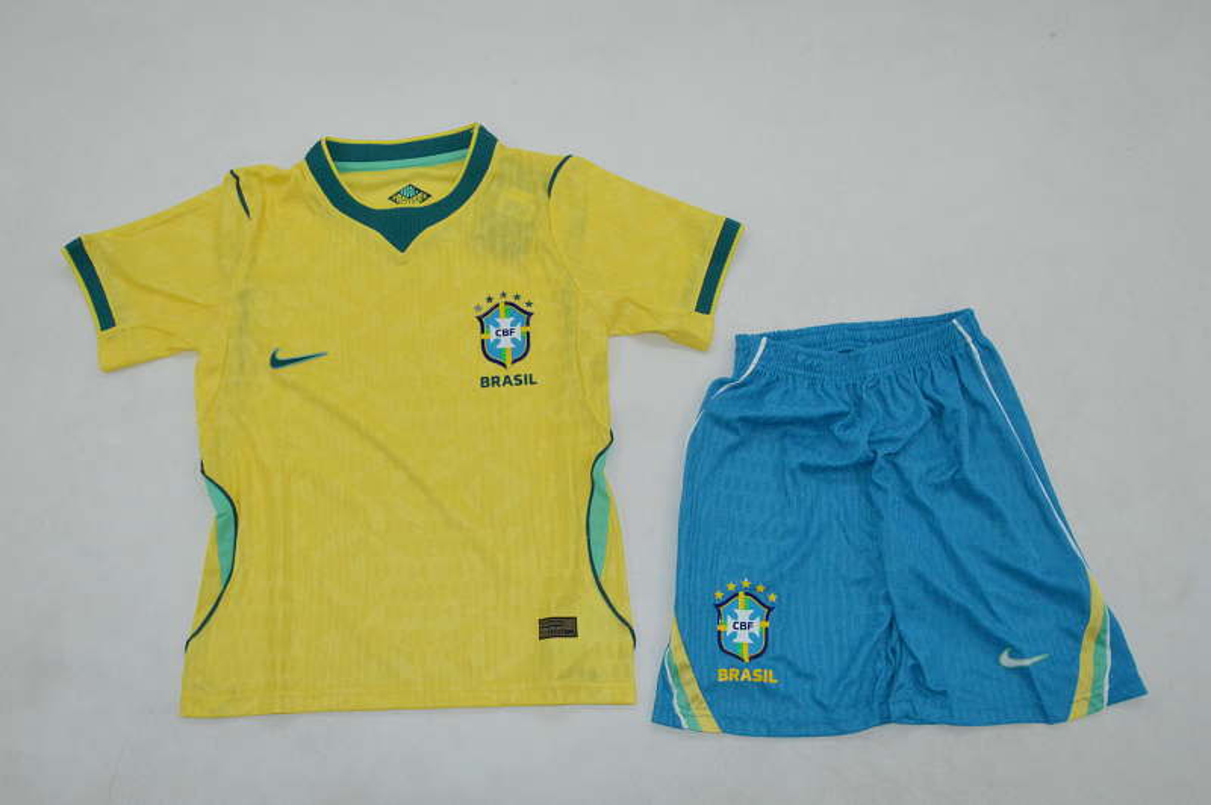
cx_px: 606
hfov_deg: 57.3
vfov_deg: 39.9
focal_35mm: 33
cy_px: 402
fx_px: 1109
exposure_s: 1/200
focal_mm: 22
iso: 3200
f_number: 25
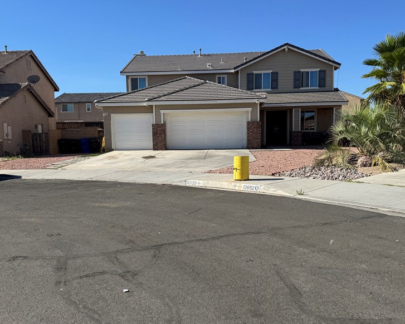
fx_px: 396
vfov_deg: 44.5
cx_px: 193
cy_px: 179
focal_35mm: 33
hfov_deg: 54.2
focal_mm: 6.76
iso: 80
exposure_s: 1/4049
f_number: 1.78
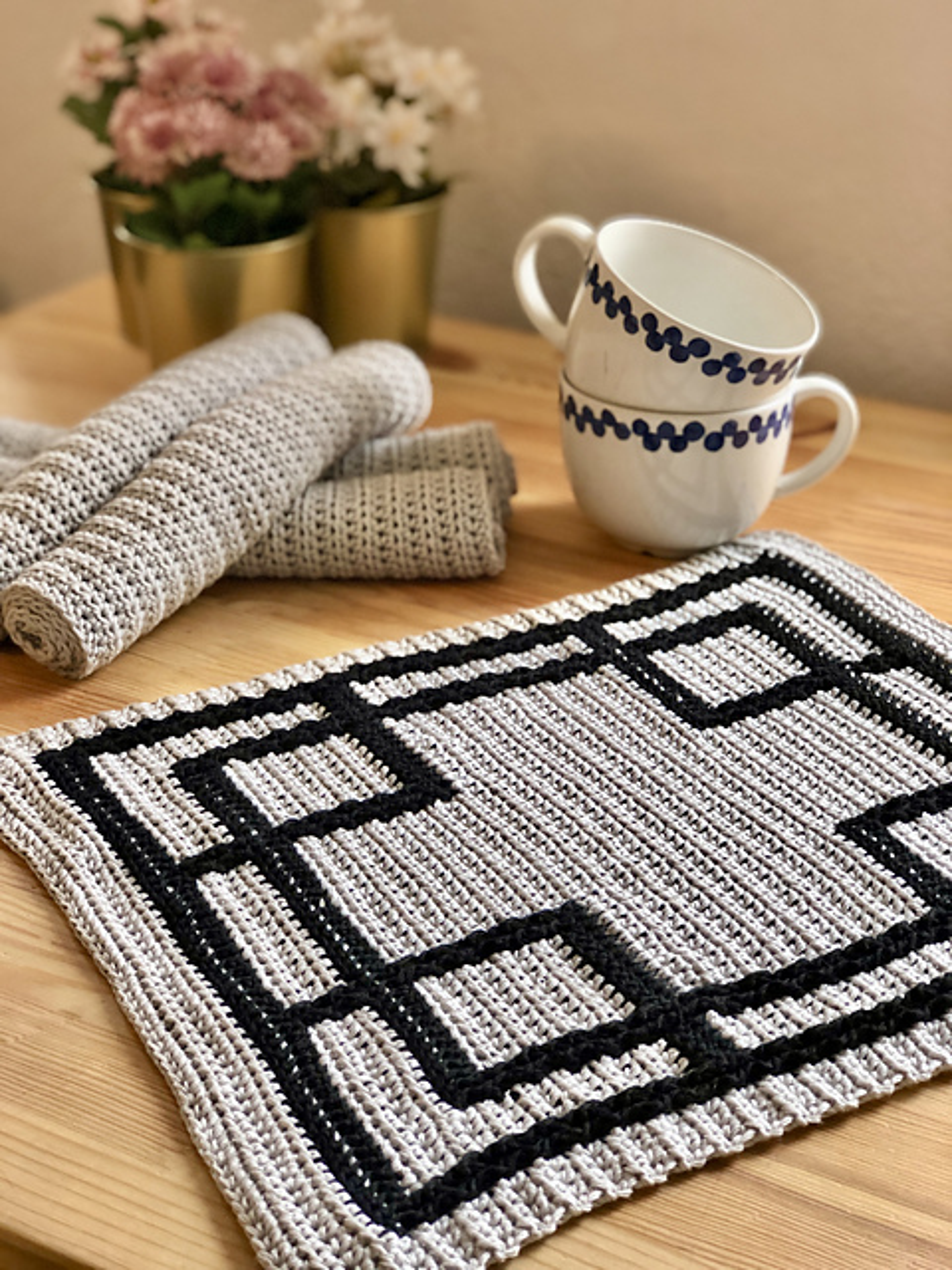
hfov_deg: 25.7
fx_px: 2090
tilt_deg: -27.5
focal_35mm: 57
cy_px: 635
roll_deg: +1.3
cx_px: 476
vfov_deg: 33.8
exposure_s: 1/33
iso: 64
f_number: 2.8
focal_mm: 6.6
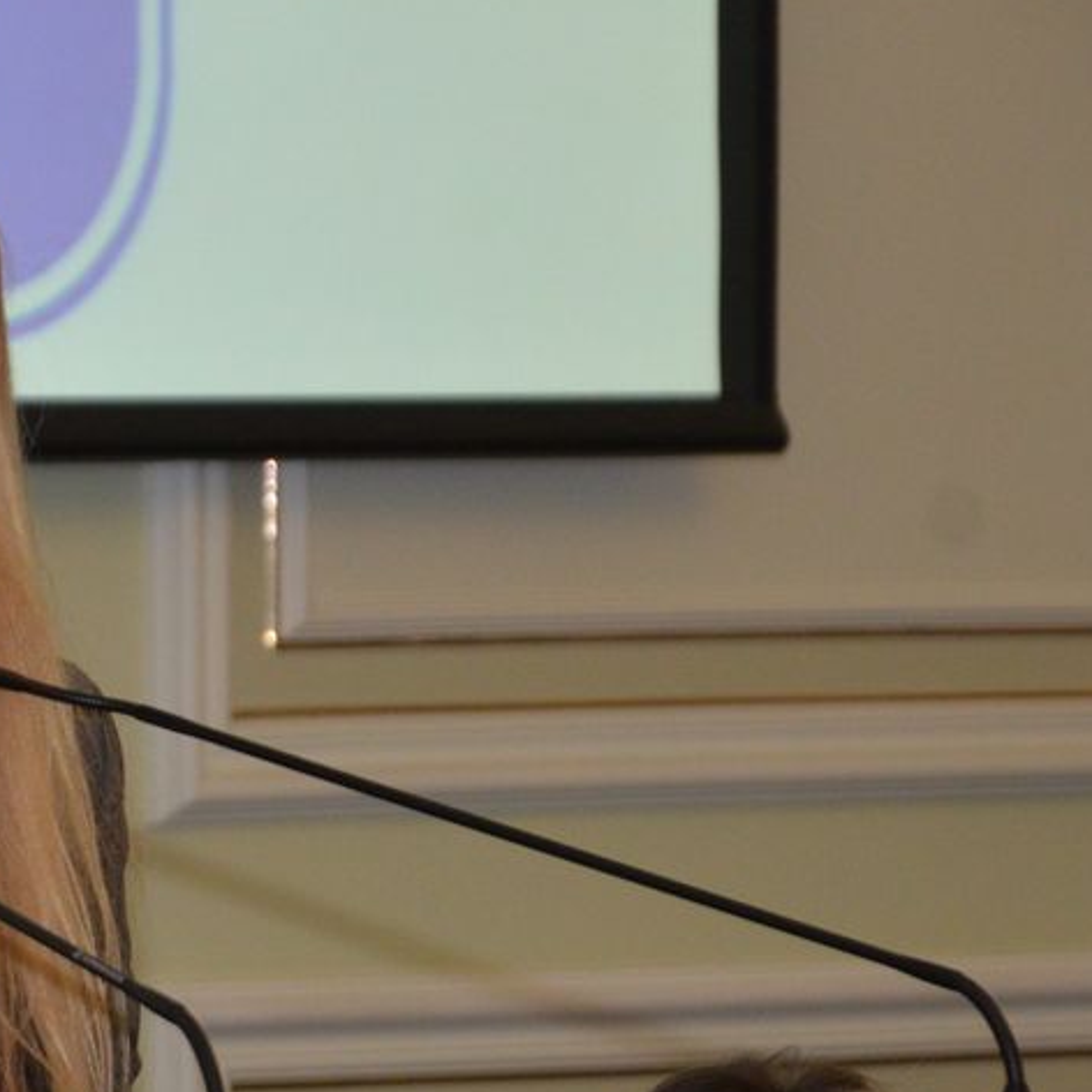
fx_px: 14143
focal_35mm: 396
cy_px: 788
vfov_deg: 4.4
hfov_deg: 4.4
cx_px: -222
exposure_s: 1/200
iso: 1250
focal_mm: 105
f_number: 5.6
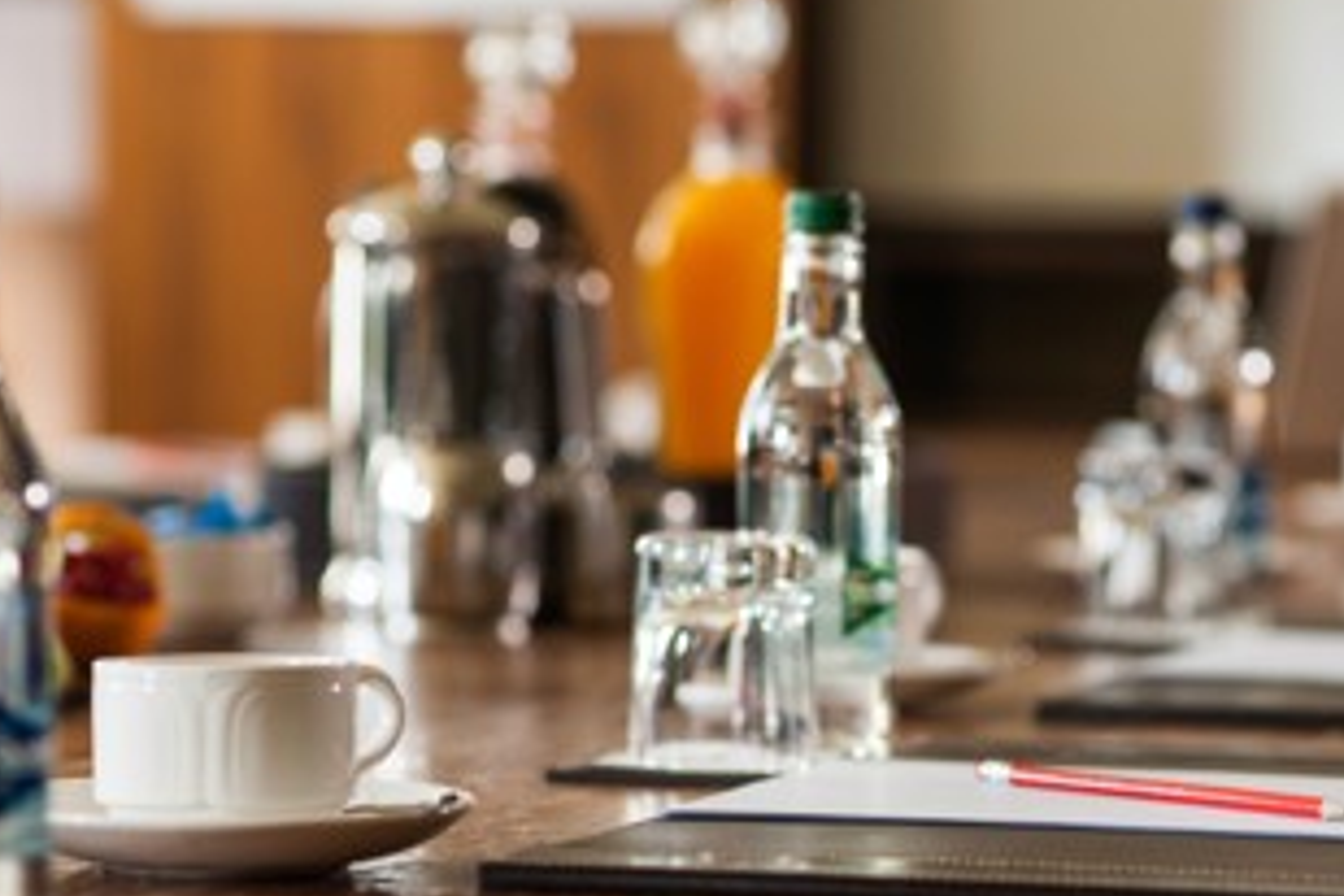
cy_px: 665
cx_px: 1026
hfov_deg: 12.4
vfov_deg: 8.3
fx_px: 6160
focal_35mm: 165
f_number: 2.8
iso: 320
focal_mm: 85
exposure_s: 1/50
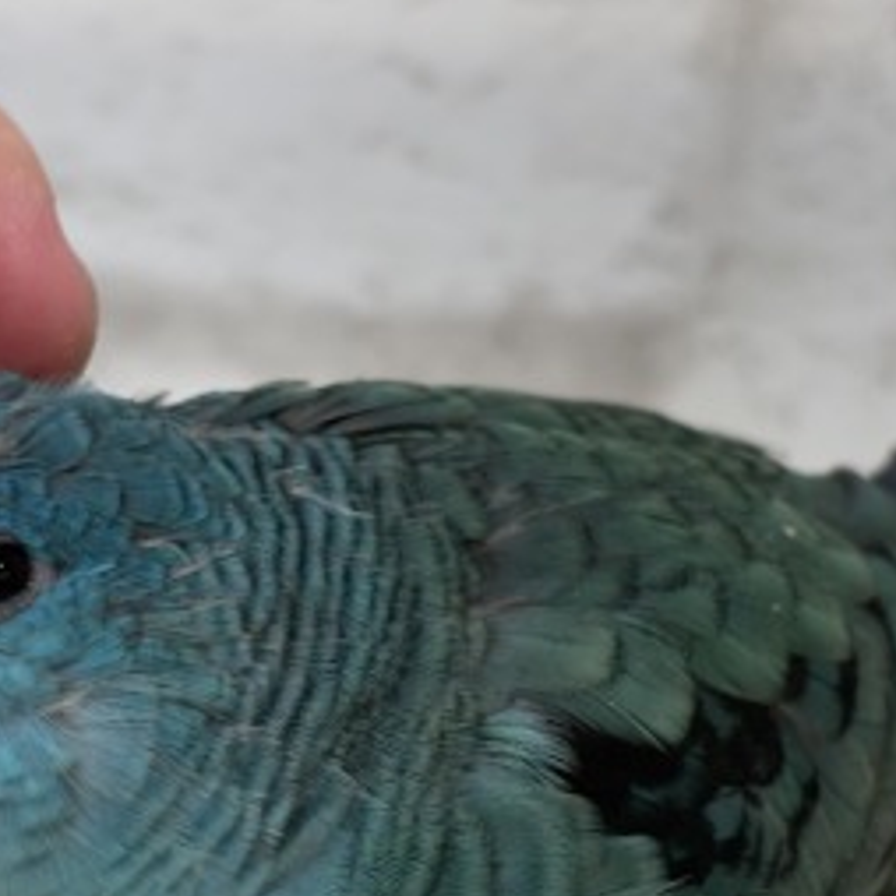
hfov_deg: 15.0
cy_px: 653
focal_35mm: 116
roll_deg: -0.4
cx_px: 487
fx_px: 3397
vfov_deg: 15.0
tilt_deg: -12.7
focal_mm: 5.96
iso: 100
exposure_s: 1/100
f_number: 1.6
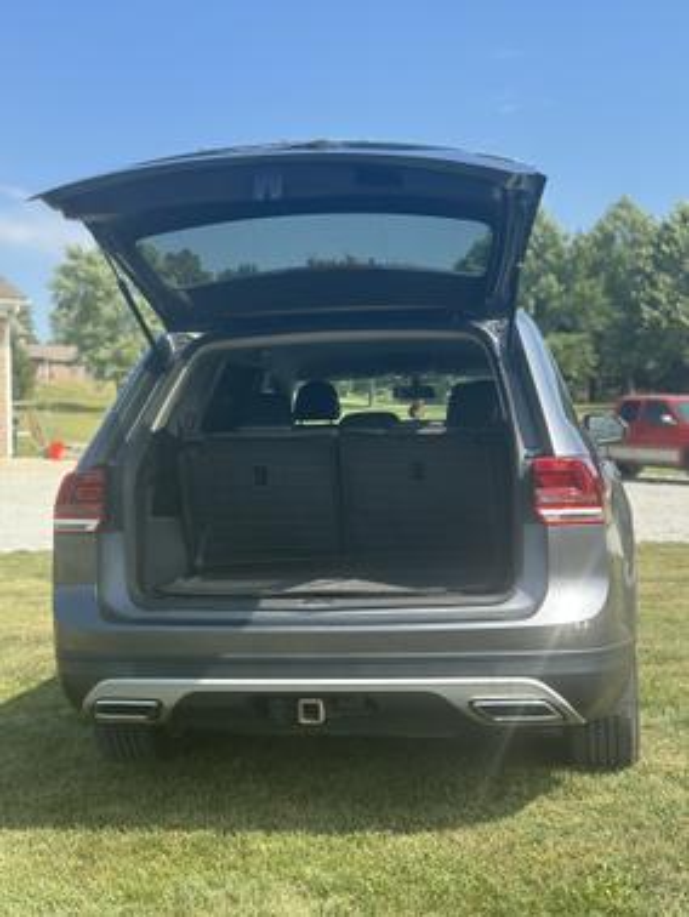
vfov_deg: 39.6
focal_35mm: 48
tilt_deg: +0.3
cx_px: 344
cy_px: 458
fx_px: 1272
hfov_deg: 30.3
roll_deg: +1.2
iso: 100
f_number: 1.78
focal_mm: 6.86
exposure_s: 1/2252
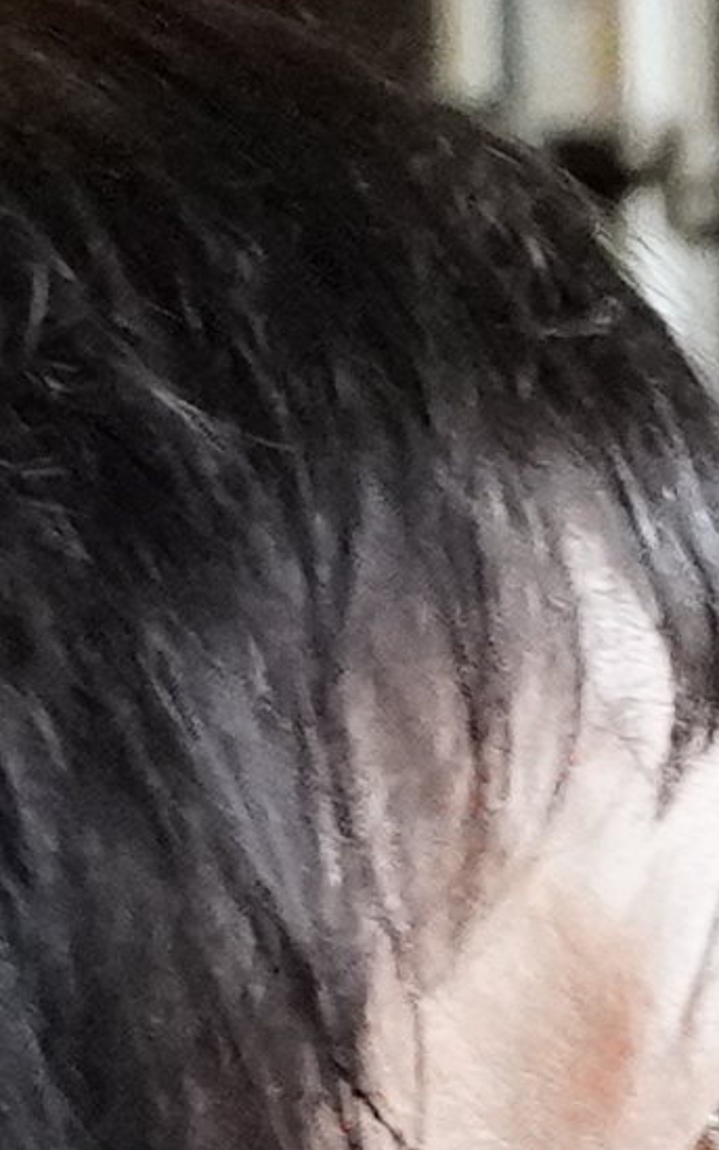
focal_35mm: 602
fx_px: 18879
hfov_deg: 2.1
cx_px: 3673
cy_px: 2662
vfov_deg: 3.4
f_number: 4.5
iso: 6400
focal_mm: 36
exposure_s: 1/125
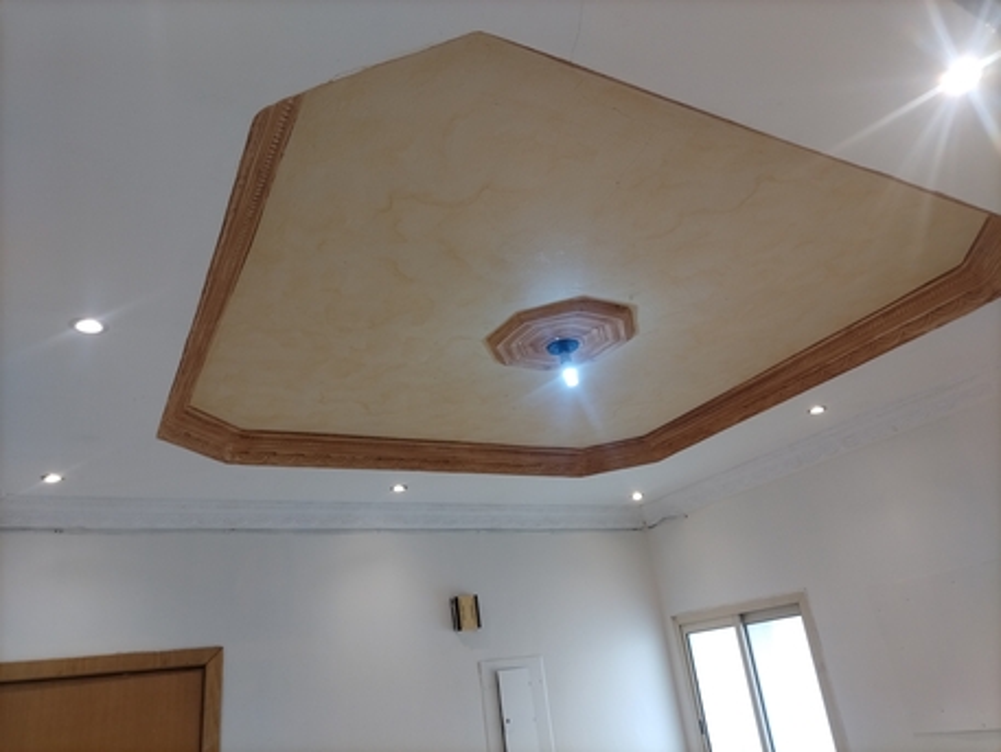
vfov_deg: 53.1
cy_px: 376
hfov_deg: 67.3
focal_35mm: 26
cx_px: 500
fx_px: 752
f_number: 1.8
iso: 113
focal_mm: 4.7
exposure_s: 1/50
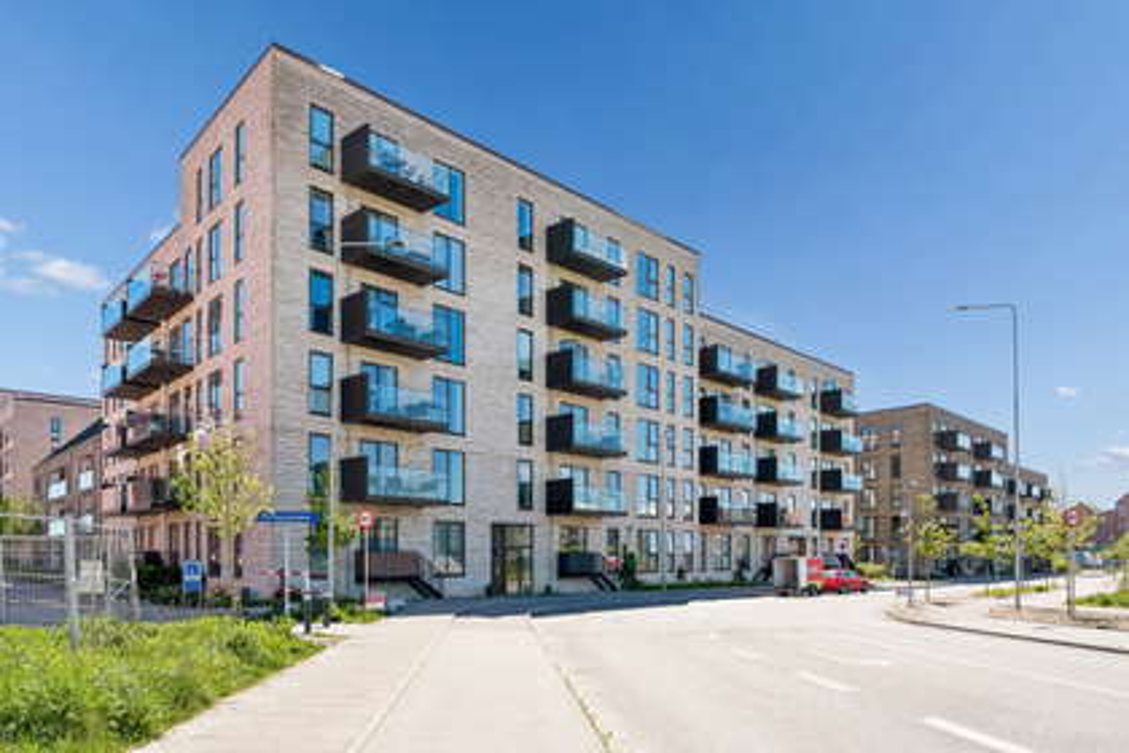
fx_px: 753
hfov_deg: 73.7
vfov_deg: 53.1
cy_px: 376
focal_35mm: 24
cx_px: 564
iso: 320
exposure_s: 1/500
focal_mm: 24
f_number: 8
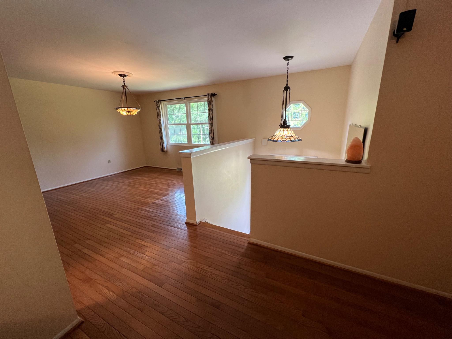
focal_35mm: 13
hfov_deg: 106.2
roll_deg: +1.8
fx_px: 170
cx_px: 226
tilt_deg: -14.1
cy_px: 170
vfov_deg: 89.9
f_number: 1.8
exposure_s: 1/120
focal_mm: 1.57
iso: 160
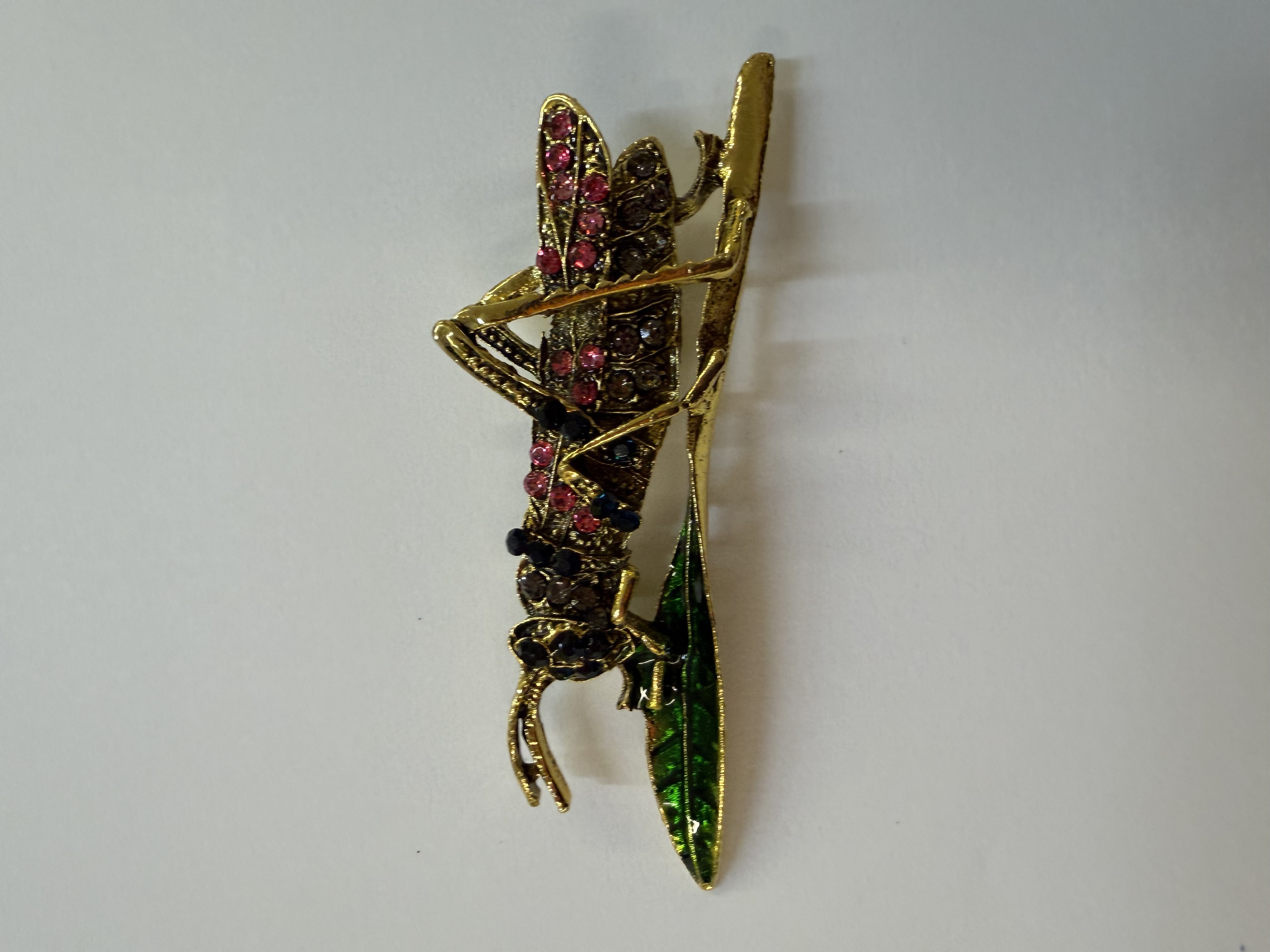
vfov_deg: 56.8
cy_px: 476
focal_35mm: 24
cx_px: 635
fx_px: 881
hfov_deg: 71.6
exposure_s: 1/120
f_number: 2.2
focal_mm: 2.22
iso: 160
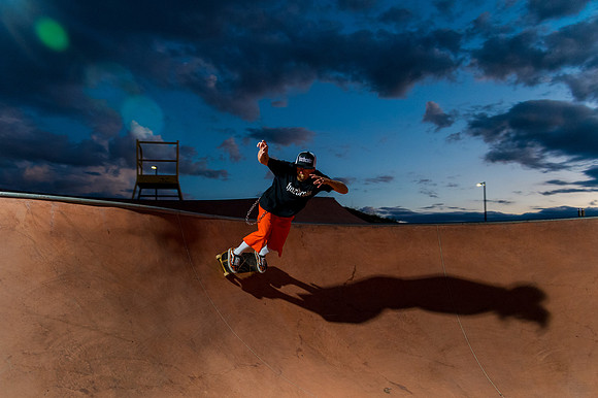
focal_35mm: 28
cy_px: 224
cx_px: 256
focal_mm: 24
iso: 5000
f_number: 4
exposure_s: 1/200
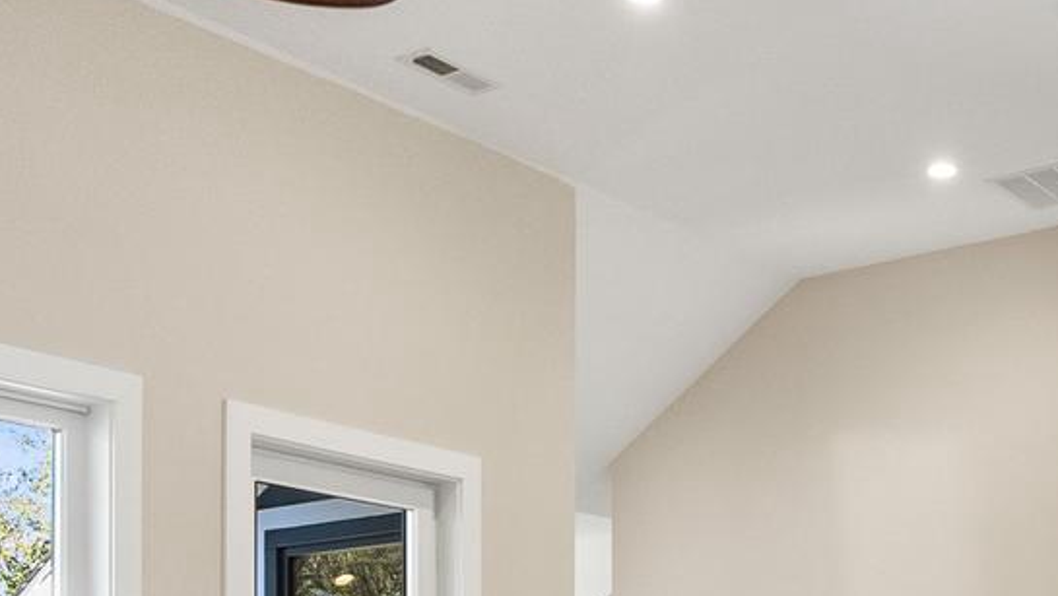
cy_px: 721
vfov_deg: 18.1
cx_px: 777
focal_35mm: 63
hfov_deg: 32.8
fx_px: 1768
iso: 800
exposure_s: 1/25
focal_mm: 16
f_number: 4.5
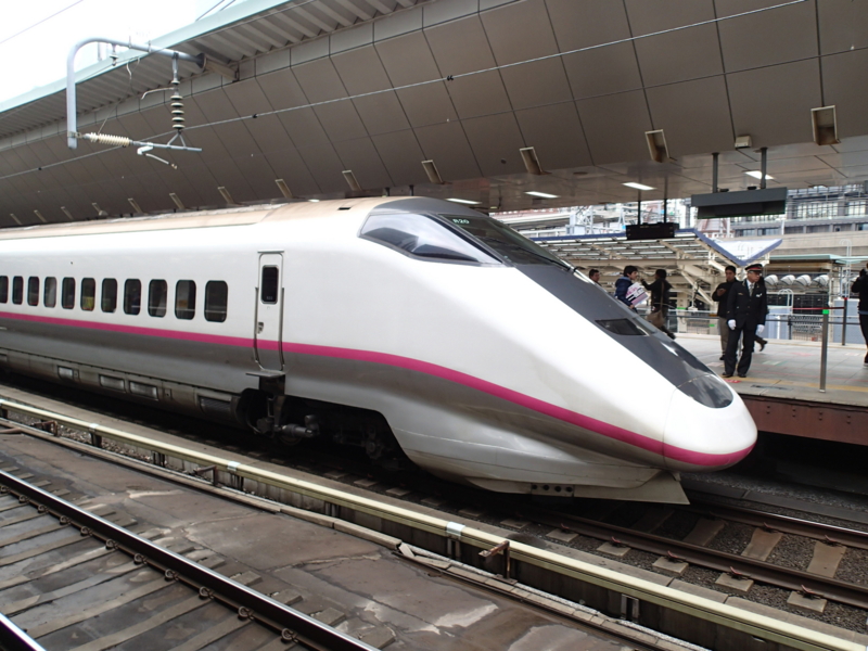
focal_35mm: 25
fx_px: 627
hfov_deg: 69.4
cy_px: 326
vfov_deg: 54.9
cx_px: 434
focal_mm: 4.5
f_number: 2.8
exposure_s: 1/125
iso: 100
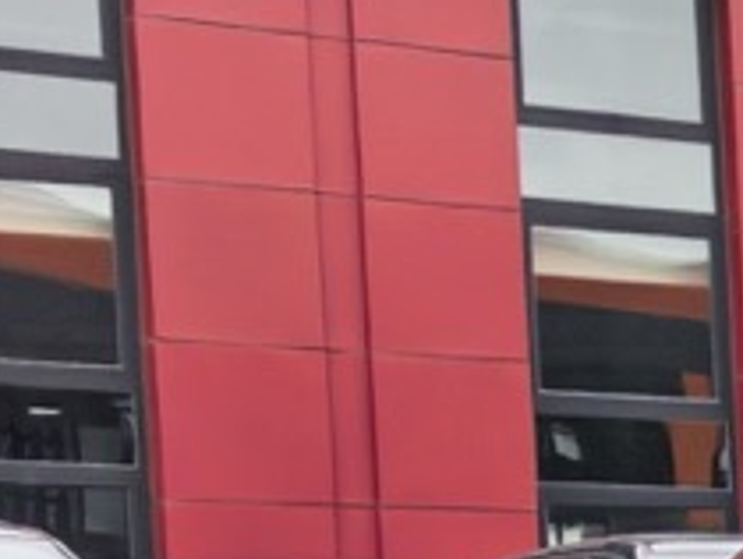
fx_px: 3438
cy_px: 987
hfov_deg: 9.1
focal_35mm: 160
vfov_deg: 8.9
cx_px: 2455
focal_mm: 5.75
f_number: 2
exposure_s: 1/3030
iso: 50
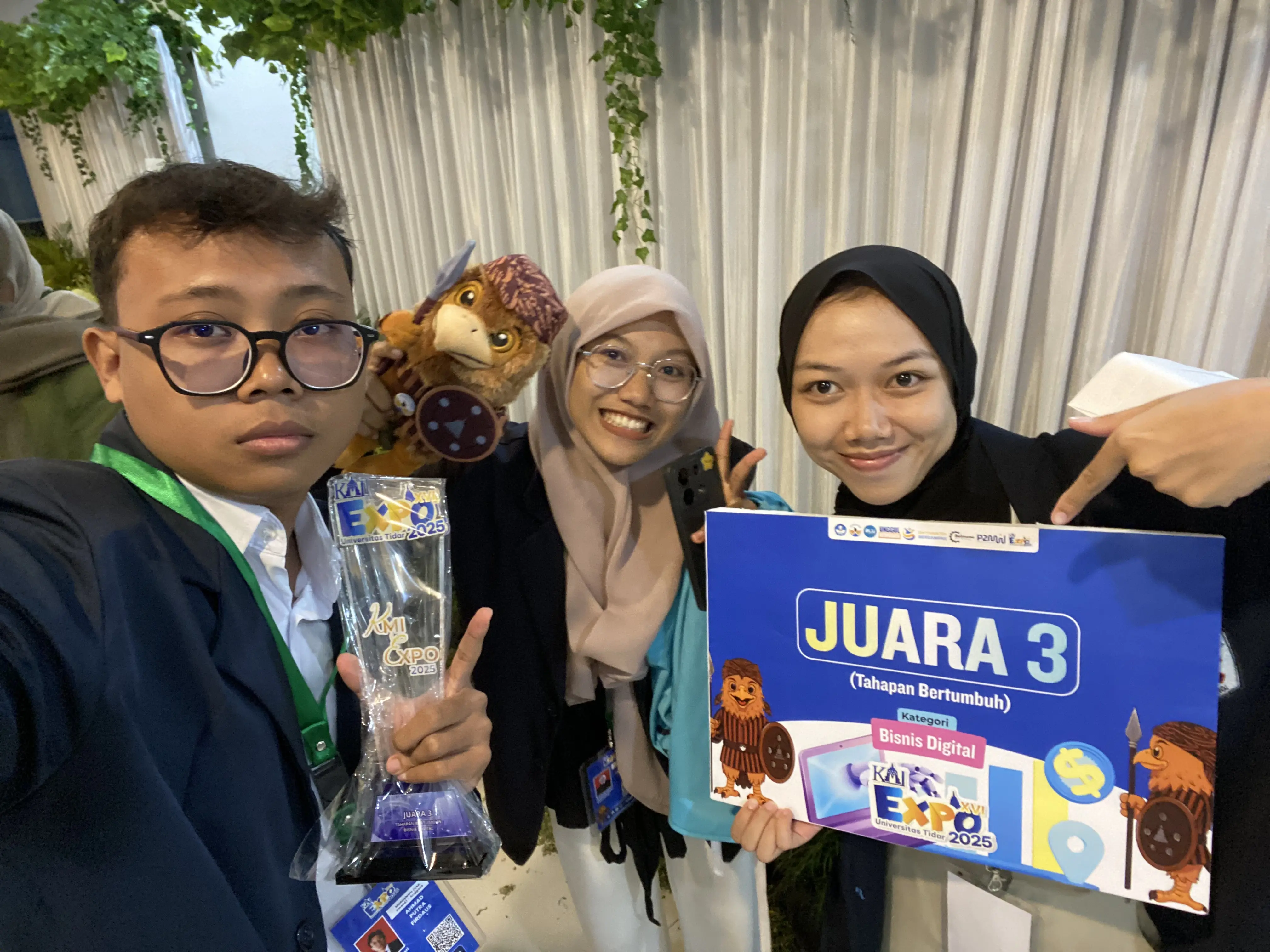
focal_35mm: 23
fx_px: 844
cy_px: 476
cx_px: 635
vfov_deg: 58.9
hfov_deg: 73.9
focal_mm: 2.71
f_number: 2.2
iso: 500
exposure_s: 1/25
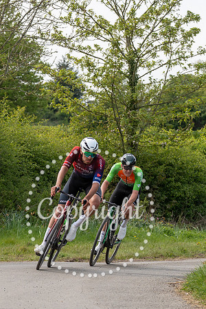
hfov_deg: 6.9
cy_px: 165
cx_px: 91
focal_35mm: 199
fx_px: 1705
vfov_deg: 10.4
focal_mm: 88
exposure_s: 1/1000
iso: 320
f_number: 5
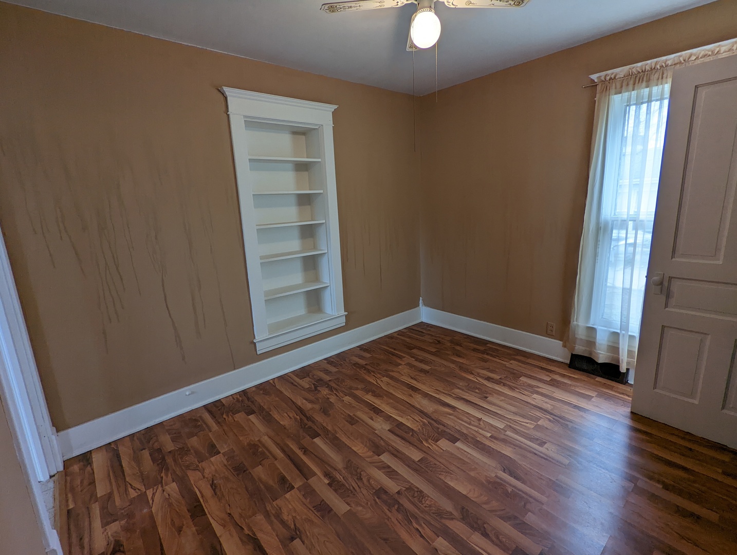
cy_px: 278
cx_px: 368
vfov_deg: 78.3
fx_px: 341
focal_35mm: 16
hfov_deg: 94.4
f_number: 2.2
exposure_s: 1/120
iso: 72
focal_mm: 2.35
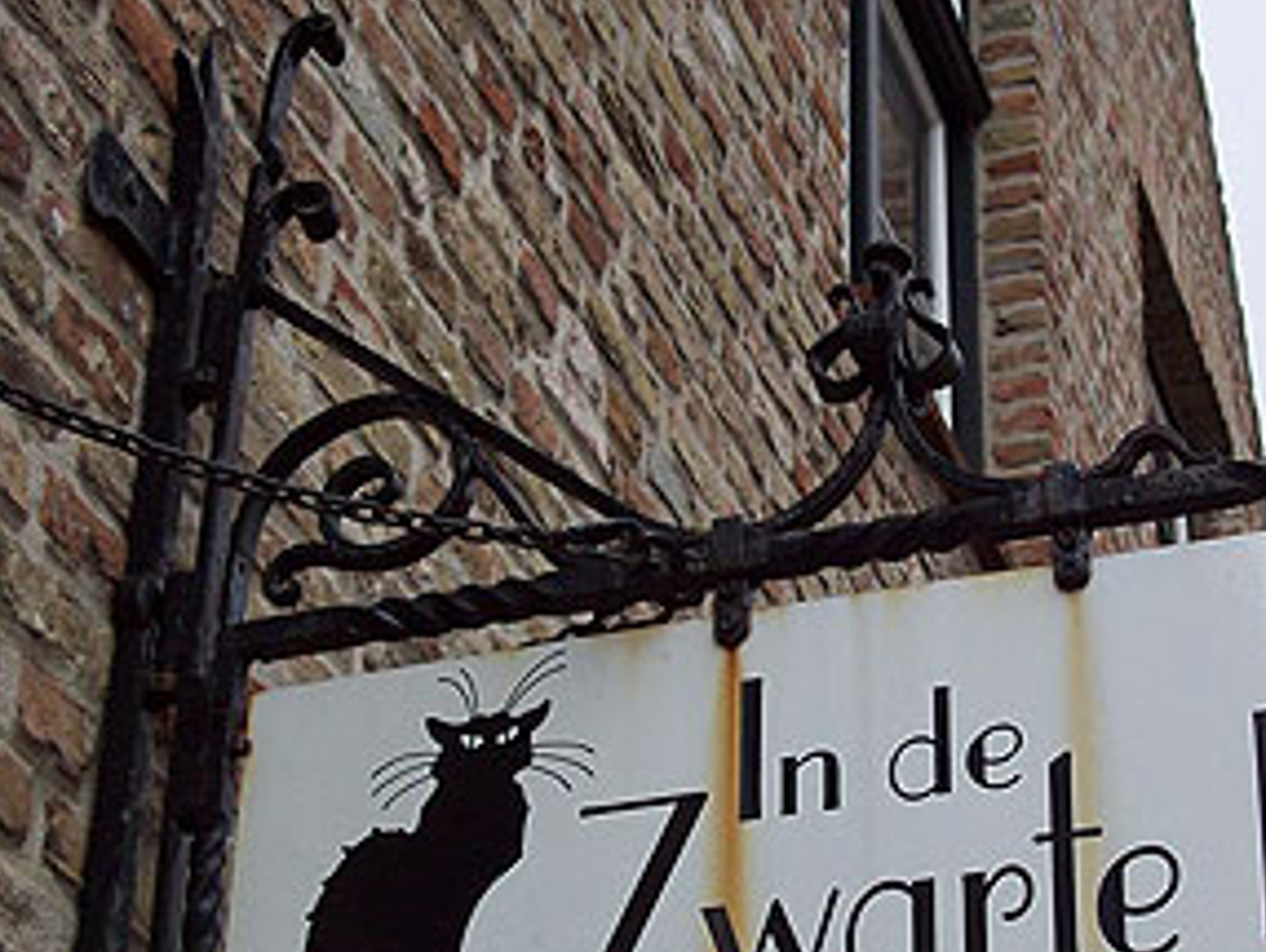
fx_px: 3221
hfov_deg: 22.1
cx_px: 899
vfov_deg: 16.8
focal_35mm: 88
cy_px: 633
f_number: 3.4
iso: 80
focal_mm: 9.4
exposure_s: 1/474
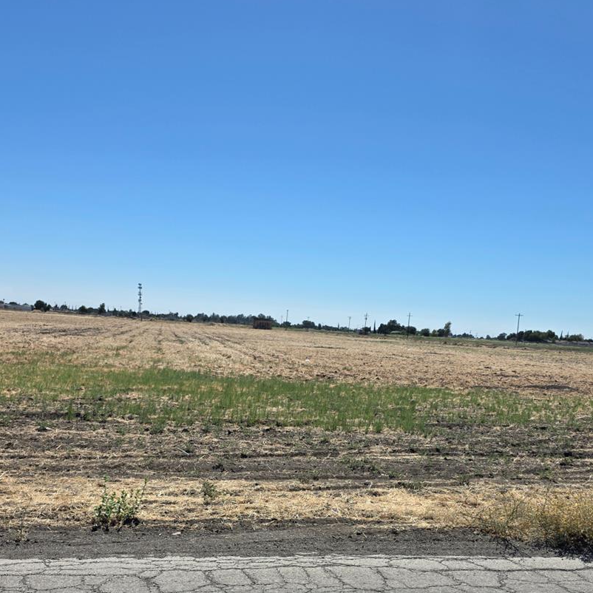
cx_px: 320
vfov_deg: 41.5
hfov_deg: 43.8
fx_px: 736
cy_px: 492
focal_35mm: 38
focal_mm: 6.3
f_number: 1.7
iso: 64
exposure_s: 1/7944
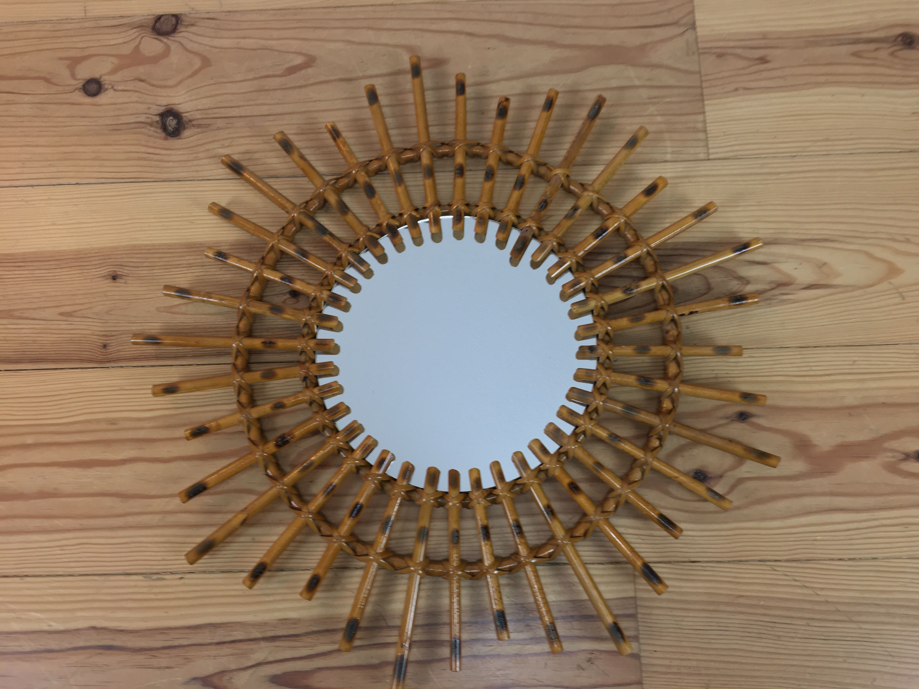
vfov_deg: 48.2
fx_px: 770
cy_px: 344
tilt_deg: -77.0
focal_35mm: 29
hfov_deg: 61.7
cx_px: 460
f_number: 2.2
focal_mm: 4.15
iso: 32
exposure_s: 1/33
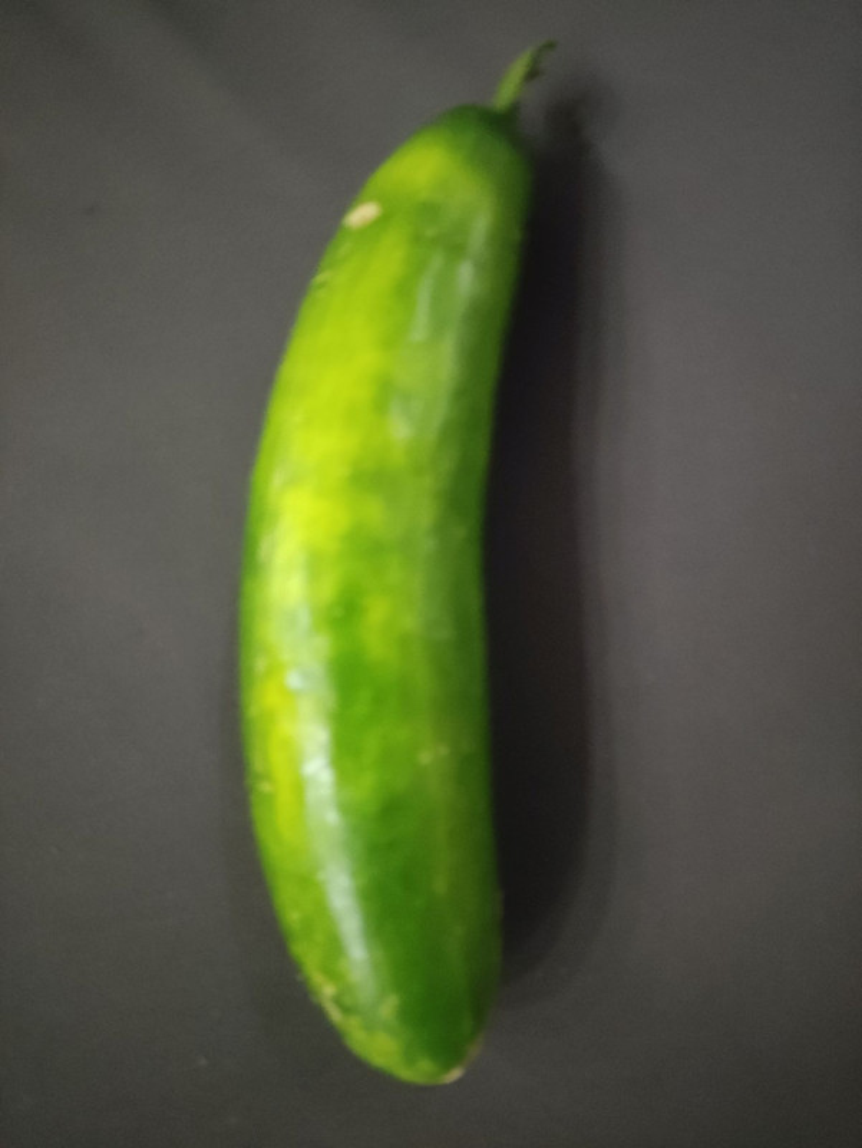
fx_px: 829
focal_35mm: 25
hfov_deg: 54.9
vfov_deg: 69.4
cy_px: 574
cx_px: 431
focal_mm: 5.43
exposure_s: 1/14
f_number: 1.89
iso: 2820
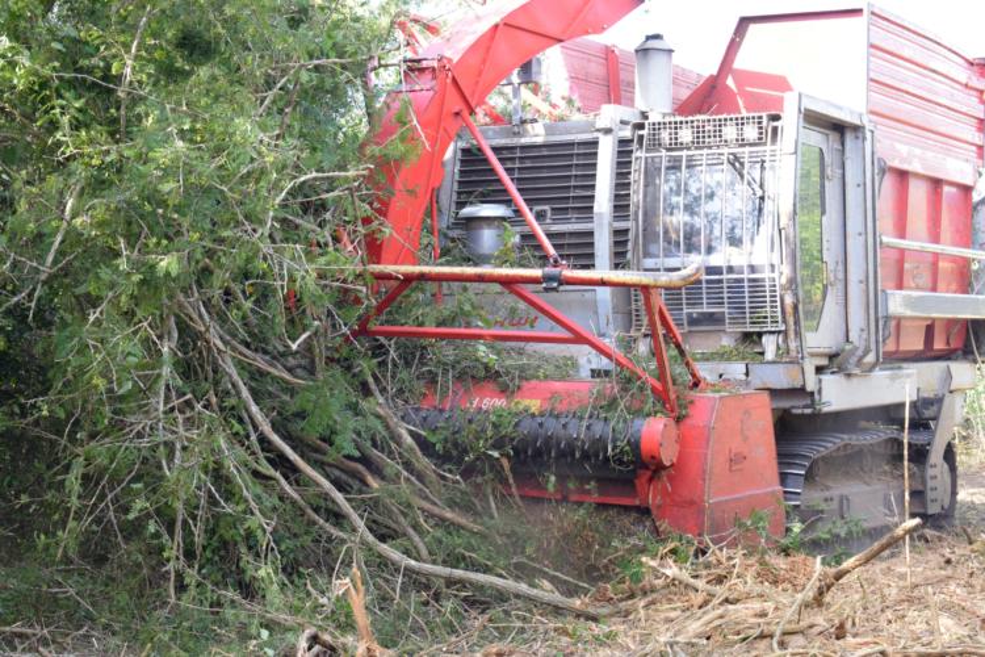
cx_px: 492
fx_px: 2257
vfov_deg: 16.6
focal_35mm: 82
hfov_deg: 24.6
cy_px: 328
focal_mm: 55
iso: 1600
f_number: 8
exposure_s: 1/250
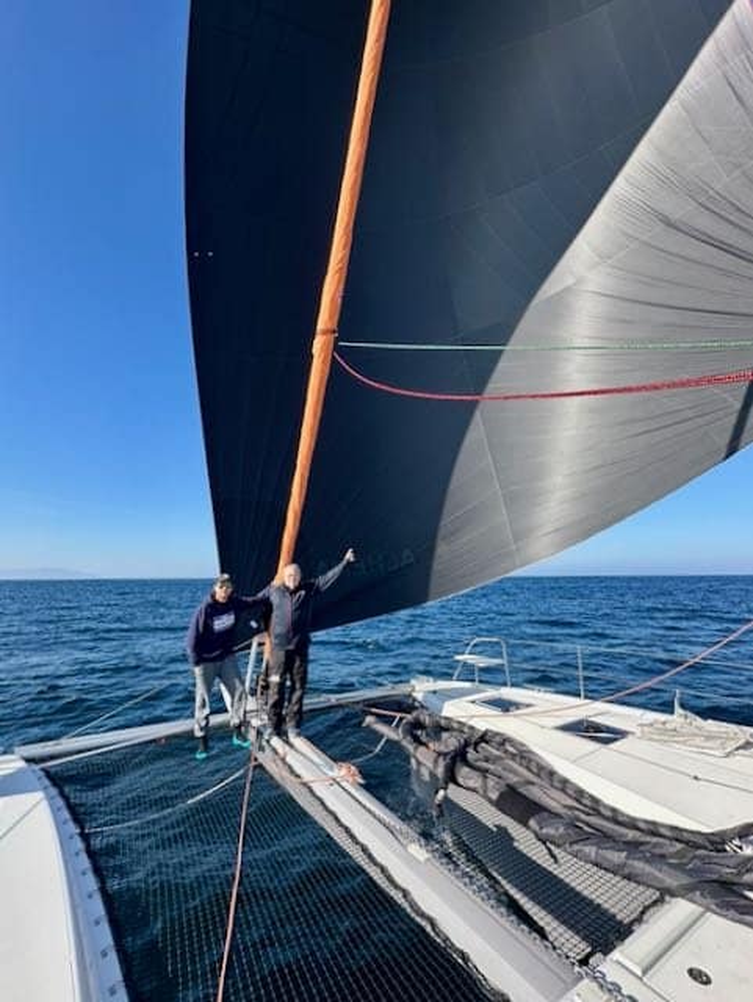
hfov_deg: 85.8
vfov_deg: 102.0
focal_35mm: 14
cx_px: 376
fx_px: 406
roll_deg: -0.6
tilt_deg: +10.0
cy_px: 501
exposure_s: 1/690
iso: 40
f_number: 2.2
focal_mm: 2.22
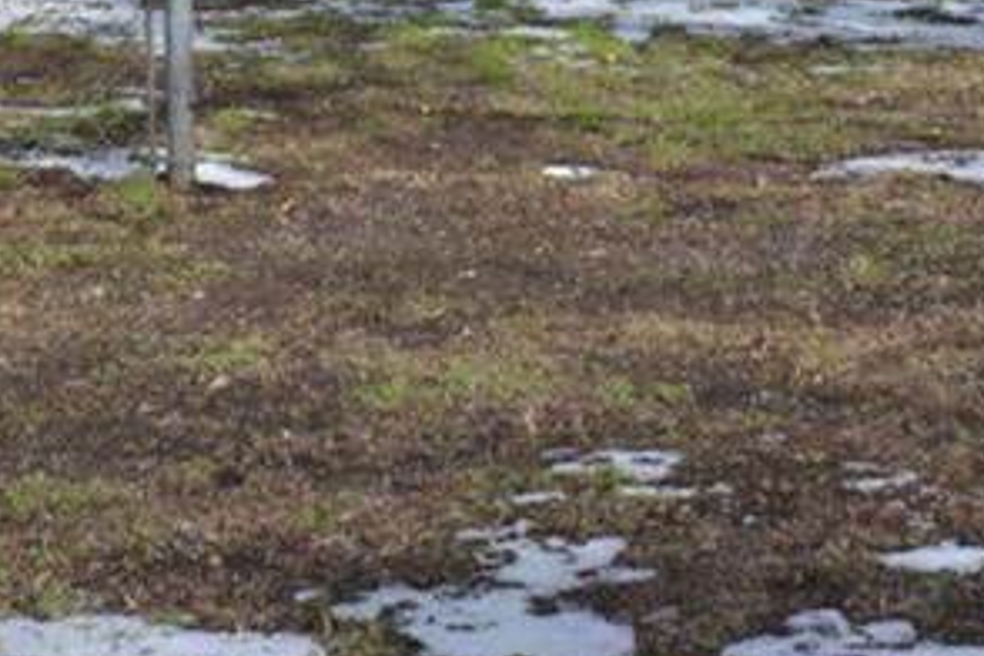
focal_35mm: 136
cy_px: -348
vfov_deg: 9.8
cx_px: 579
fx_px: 3717
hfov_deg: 15.1
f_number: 7.1
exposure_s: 1/200
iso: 100
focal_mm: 26
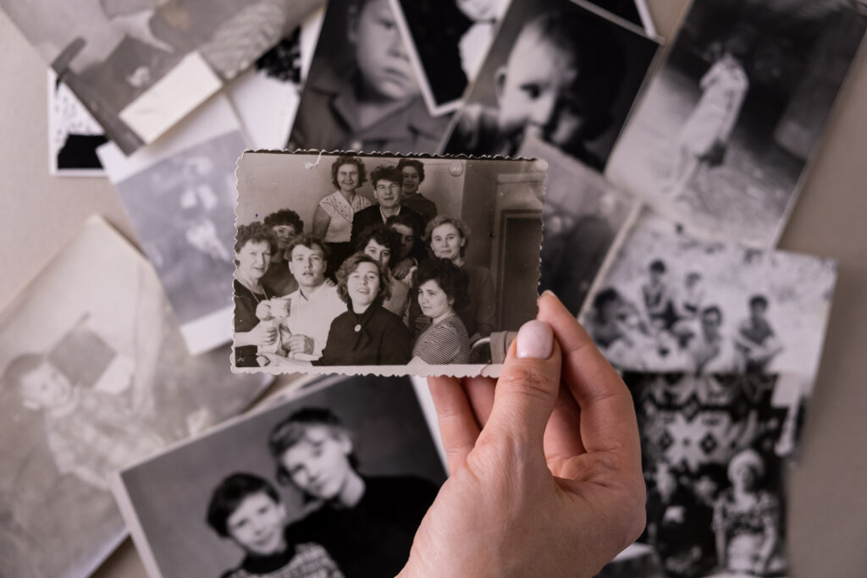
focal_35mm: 42
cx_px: 434
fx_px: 1012
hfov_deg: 46.4
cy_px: 289
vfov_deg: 31.9
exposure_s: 1/180
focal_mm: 27.7
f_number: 3.2
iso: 500
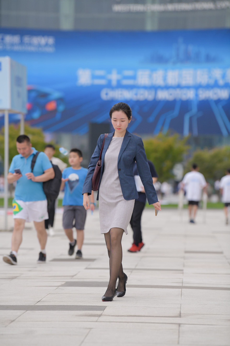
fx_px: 1916
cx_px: 115
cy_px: 173
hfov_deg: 6.9
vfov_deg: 10.3
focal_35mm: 200
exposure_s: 1/800
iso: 500
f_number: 4
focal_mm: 200
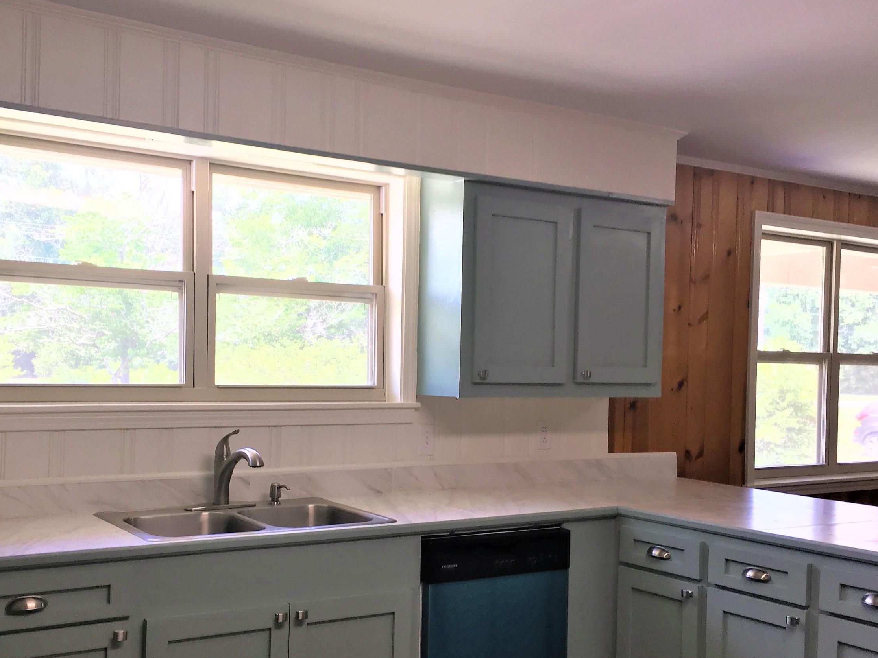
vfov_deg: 36.7
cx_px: 385
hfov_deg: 47.8
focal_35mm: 39
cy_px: 387
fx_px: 989
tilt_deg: -1.3
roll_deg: -1.8
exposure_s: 1/120
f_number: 2.2
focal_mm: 4.15
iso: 40
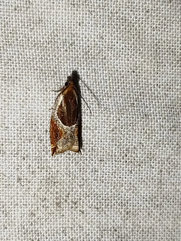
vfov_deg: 16.1
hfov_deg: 12.1
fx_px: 851
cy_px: 120
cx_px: 90
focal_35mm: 122
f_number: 1.7
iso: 80
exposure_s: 1/50
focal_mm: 5.31
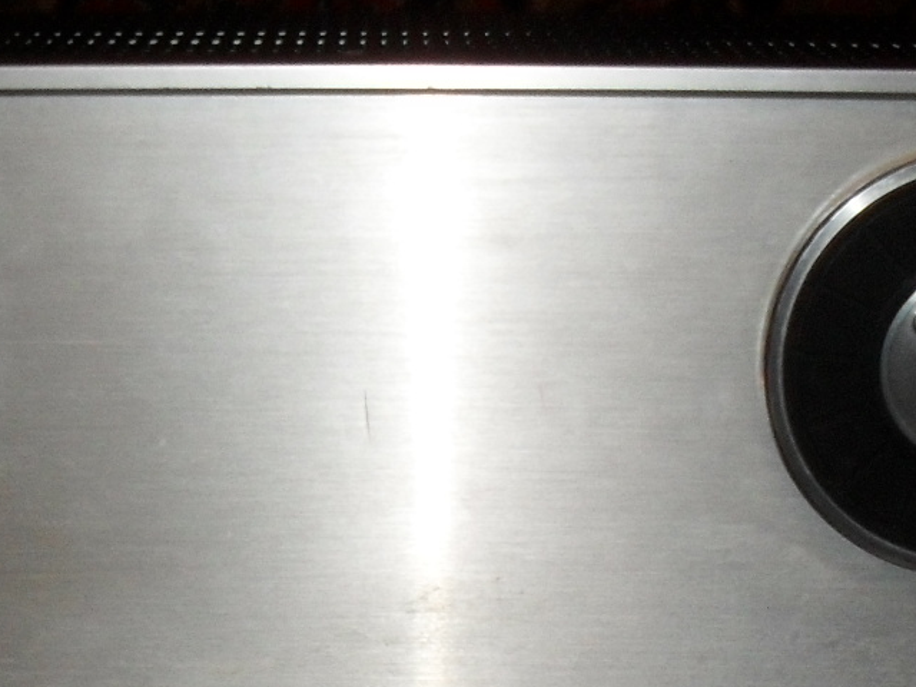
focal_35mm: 112
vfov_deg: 12.8
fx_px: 2964
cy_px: 880
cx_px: 279
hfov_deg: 17.5
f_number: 3.2
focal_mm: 6.3
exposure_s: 1/45
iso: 200
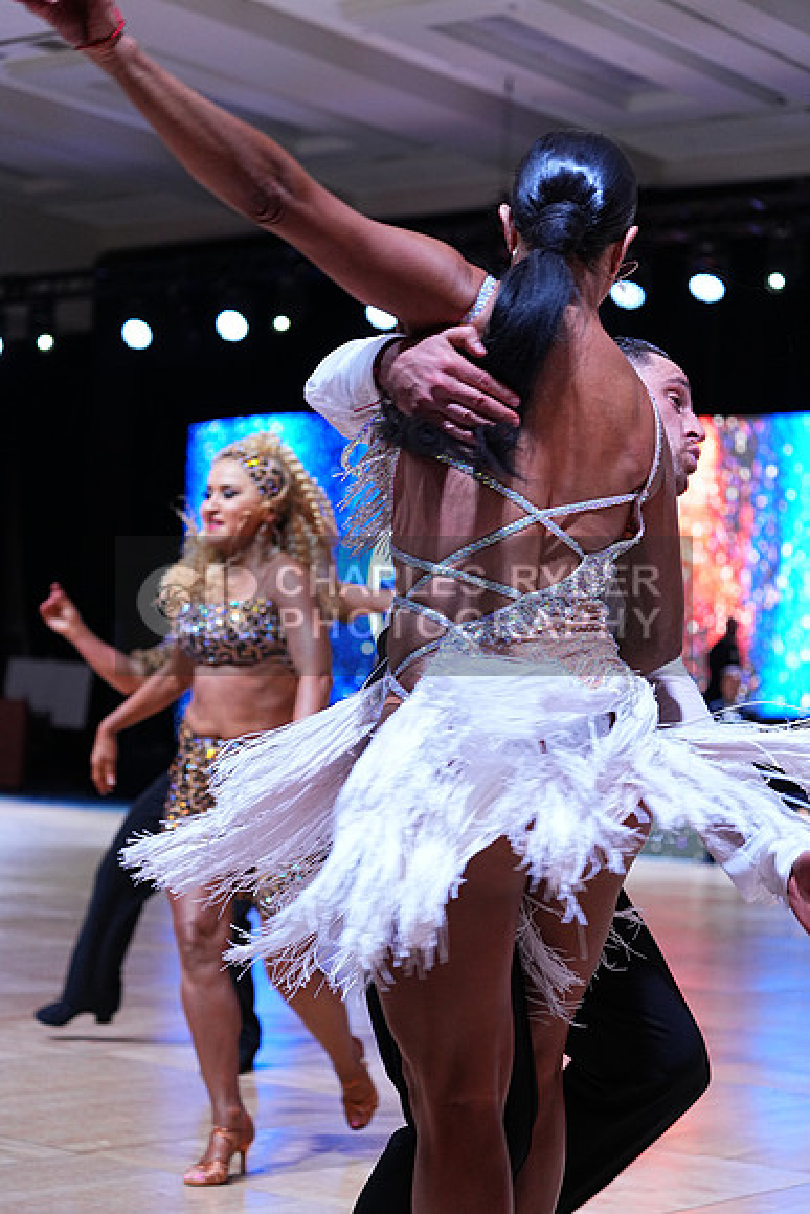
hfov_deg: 19.5
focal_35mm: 70
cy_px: 607
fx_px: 2361
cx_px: 405
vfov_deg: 28.8
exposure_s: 1/500
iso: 1600
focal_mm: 70
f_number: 4
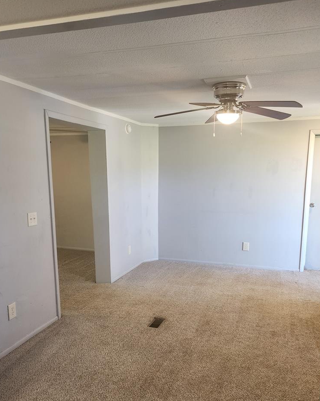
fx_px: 343
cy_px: 234
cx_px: 161
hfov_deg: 50.0
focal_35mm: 29
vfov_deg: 60.1
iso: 320
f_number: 1.8
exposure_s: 1/120
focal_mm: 6.4
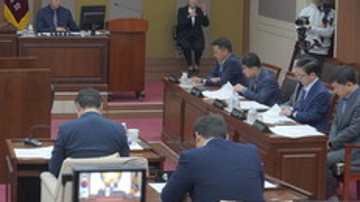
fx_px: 936
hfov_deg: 20.5
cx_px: -58
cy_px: 43
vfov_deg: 12.3
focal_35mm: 98
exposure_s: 1/160
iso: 1600
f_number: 4
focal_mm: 24
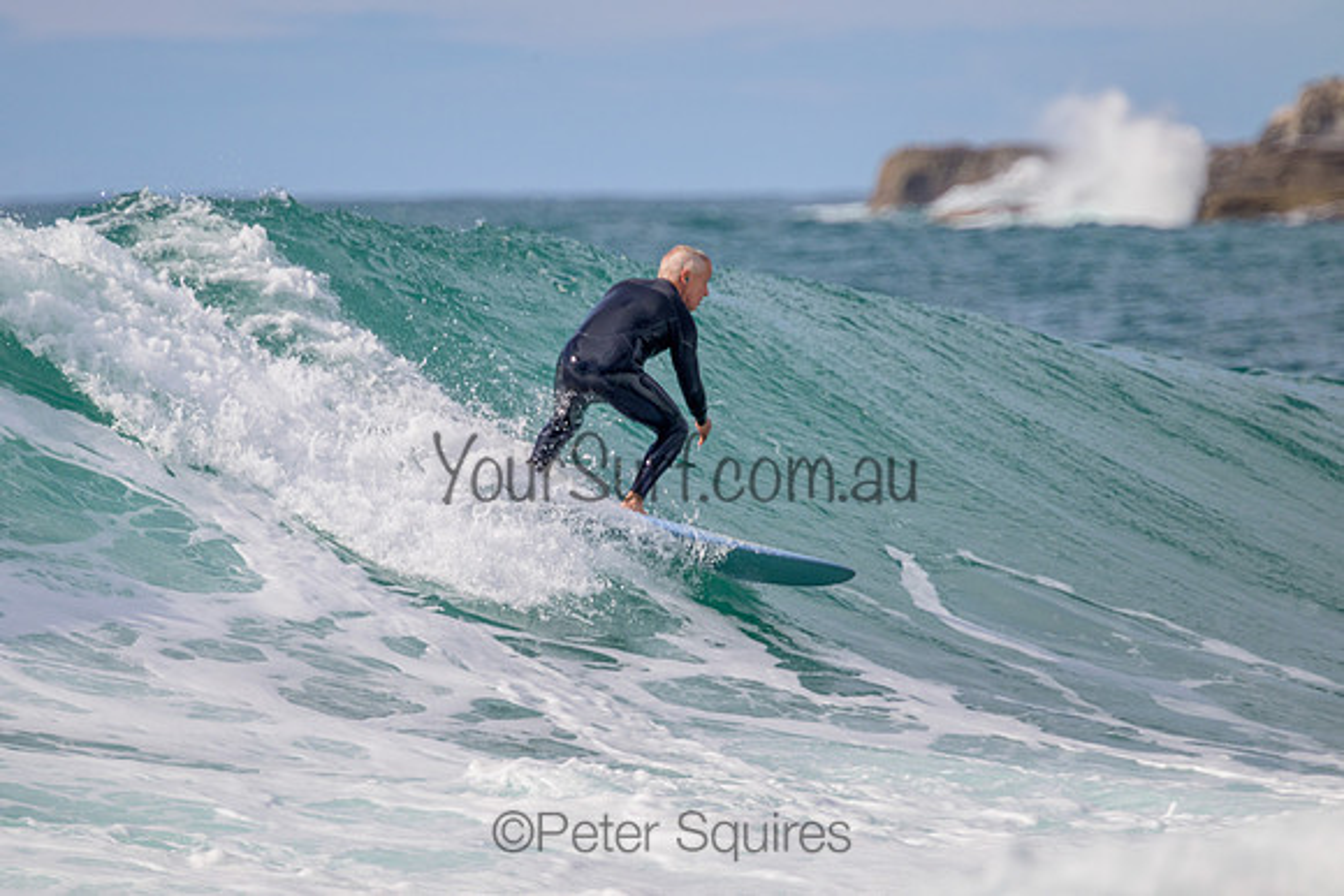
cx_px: 623
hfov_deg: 2.4
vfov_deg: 1.6
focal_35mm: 858
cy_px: 480
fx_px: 32029
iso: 720
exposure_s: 1/1600
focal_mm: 800
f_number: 11
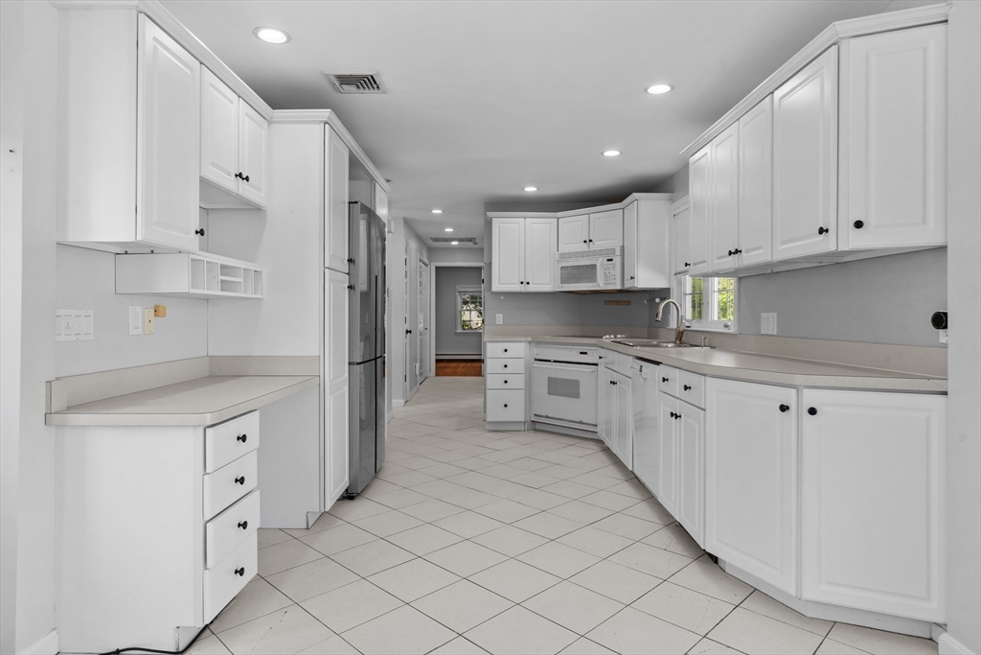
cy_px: 328
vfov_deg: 61.9
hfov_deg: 84.0
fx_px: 545
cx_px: 490
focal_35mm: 20
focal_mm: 20
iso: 320
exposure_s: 1/3
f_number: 9
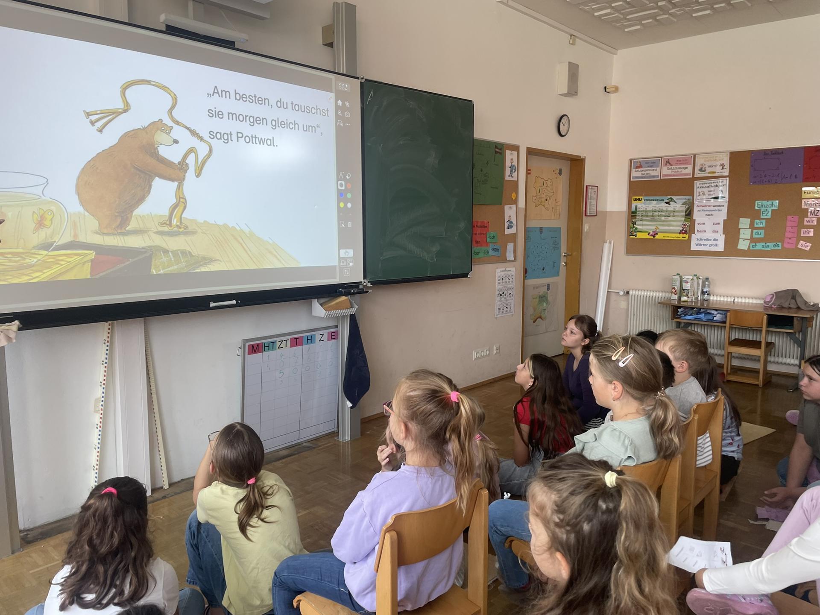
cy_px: 308
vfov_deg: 53.1
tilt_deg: -8.1
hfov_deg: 67.3
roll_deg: +0.2
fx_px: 616
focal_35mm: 26
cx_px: 410
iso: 64
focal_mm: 4.2
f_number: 1.6
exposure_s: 1/121
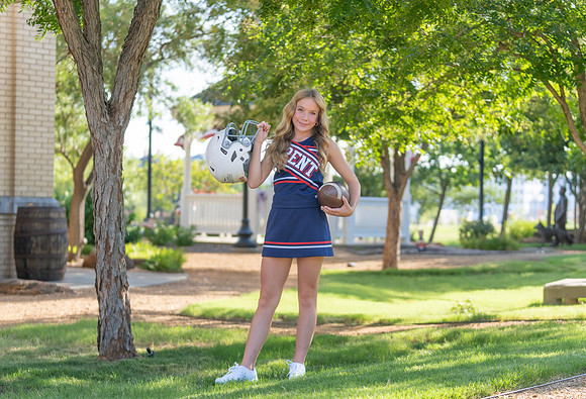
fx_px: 1323
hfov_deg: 25.0
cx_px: 290
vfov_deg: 17.1
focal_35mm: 81
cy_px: 221
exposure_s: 1/320
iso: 100
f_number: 2.8
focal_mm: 70
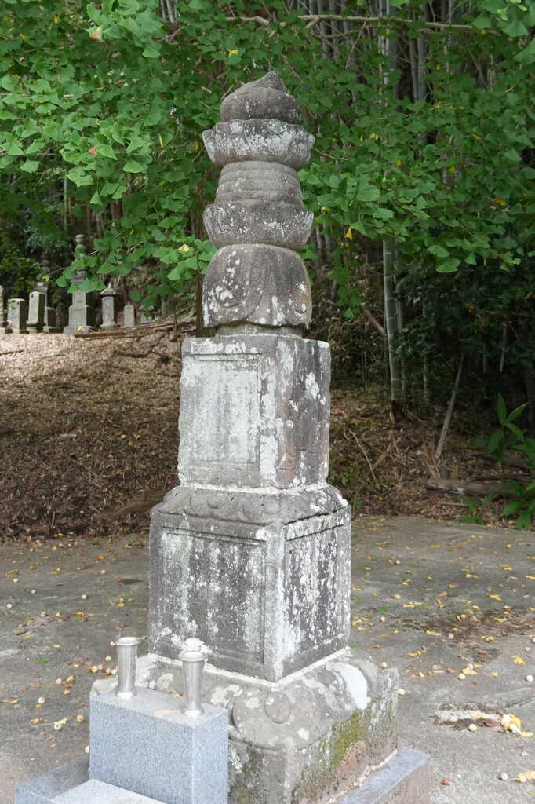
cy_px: 402
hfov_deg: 31.9
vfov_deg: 46.4
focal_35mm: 42
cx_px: 268
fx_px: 937
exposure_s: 1/160
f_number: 4.5
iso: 3200
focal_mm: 28
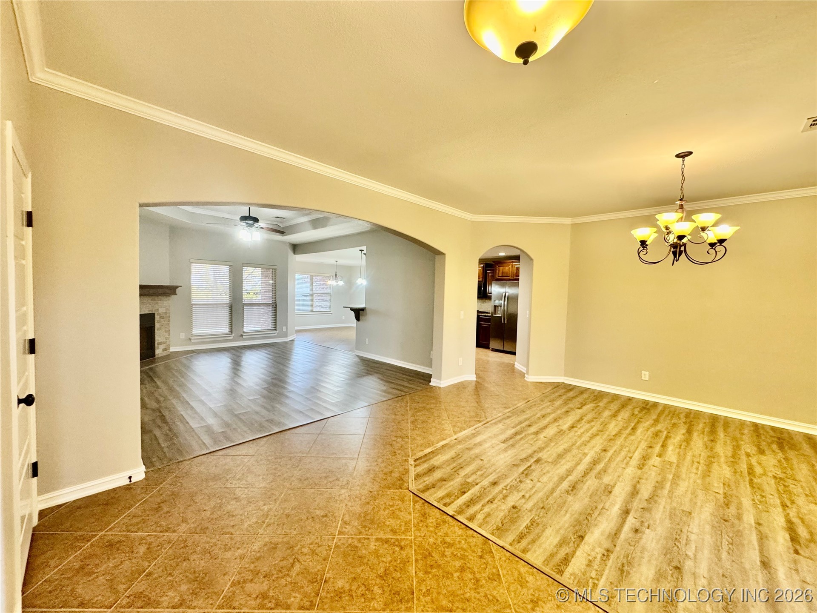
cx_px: 408
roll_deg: -1.2
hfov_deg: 102.1
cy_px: 306
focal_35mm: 14
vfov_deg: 85.7
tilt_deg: -2.2
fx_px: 330
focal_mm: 2.22
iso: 250
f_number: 2.2
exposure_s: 1/60
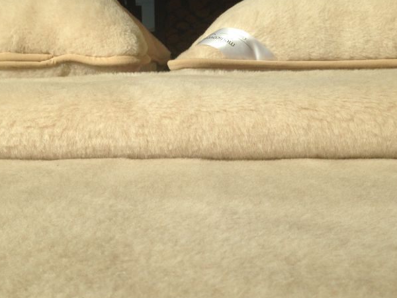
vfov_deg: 32.9
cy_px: 141
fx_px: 505
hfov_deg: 42.7
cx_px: 159
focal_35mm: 44
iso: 50
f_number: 2.4
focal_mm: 4.12
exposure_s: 1/1869
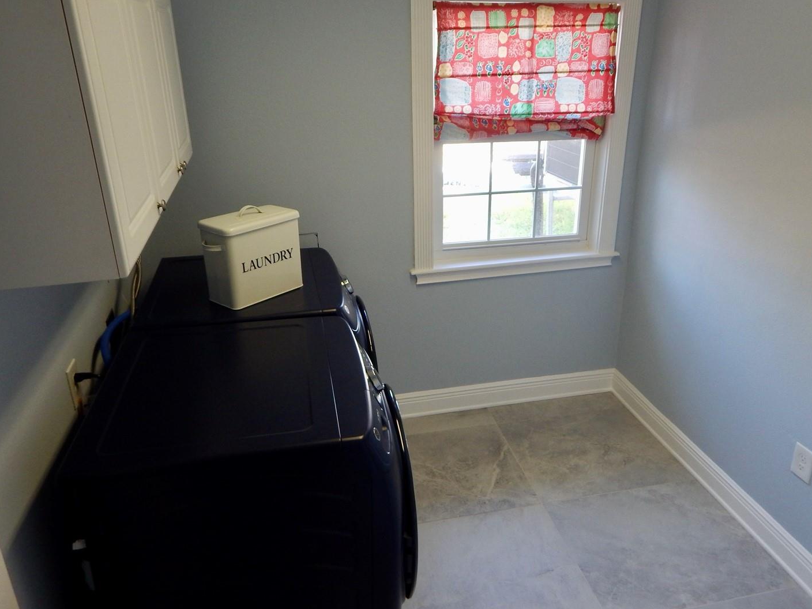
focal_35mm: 25
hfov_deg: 69.3
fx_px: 586
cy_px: 281
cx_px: 433
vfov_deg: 54.8
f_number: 3
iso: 140
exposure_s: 1/30
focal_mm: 4
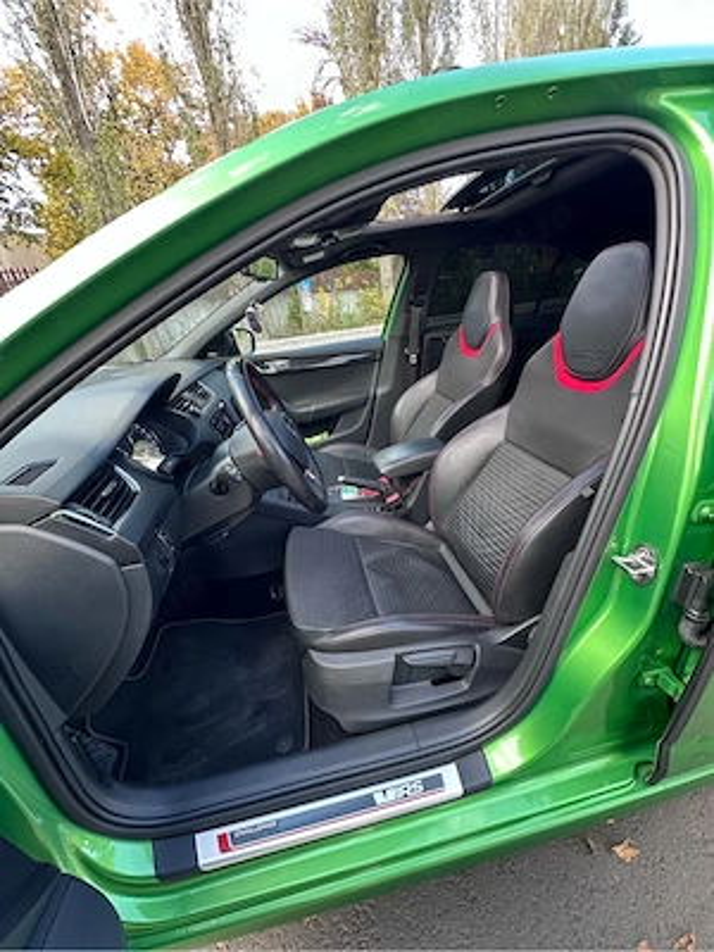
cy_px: 476
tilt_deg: -21.9
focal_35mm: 14
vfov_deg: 102.1
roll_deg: +5.0
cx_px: 357
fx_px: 385
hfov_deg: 85.7
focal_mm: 2.22
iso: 200
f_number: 2.2
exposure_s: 1/99
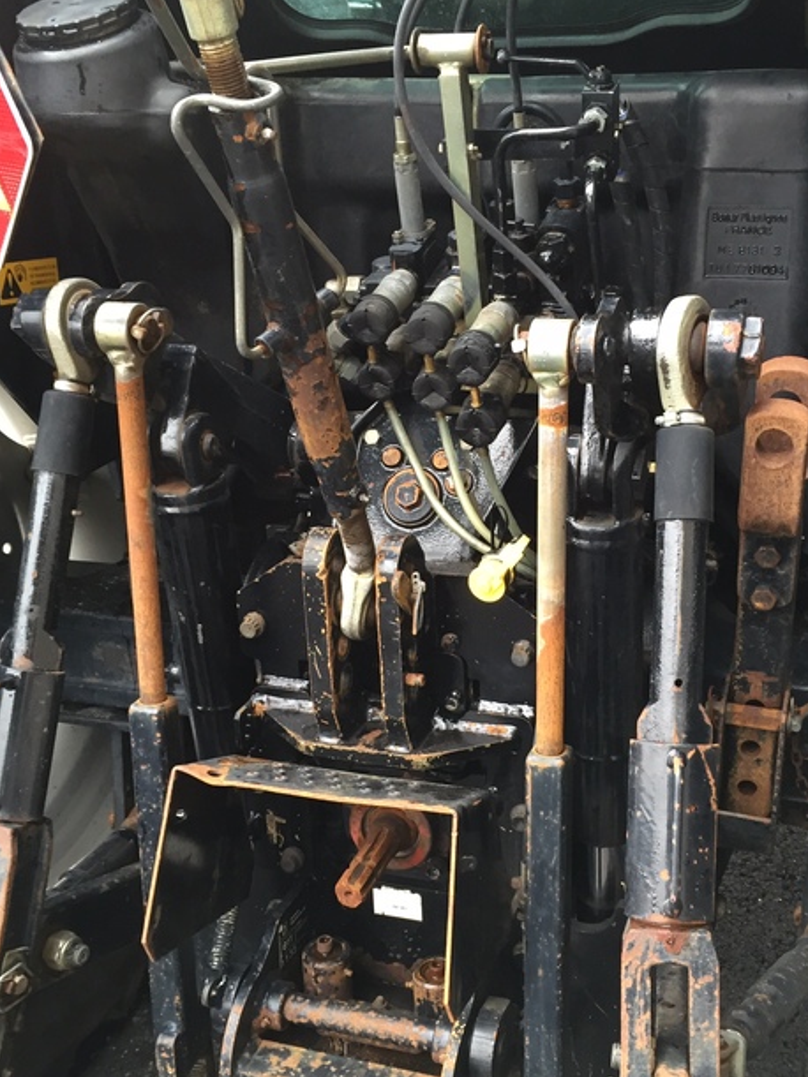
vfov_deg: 49.0
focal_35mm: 38
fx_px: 1183
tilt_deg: -19.9
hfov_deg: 37.6
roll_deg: +0.7
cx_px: 487
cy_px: 543
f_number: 2.2
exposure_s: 1/30
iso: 80
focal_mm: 4.15
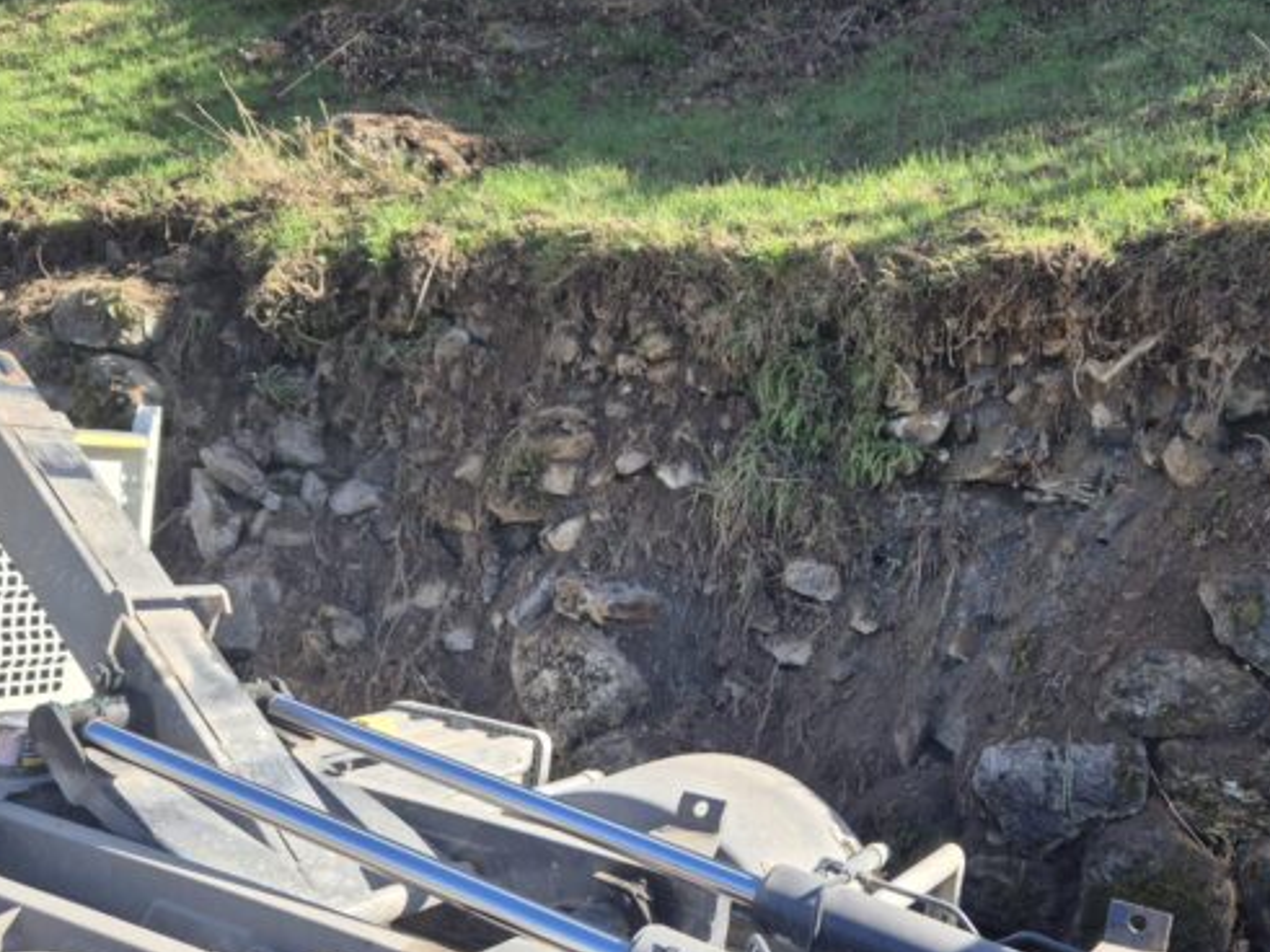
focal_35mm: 36
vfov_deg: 39.6
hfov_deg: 50.7
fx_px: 1320
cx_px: 815
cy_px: 510
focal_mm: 5.4
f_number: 1.8
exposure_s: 1/524
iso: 25
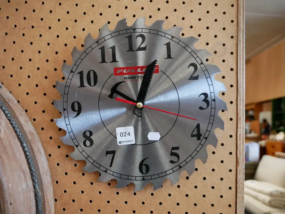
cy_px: 107
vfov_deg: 41.8
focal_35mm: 34
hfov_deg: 54.0
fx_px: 280
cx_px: 142
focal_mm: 17
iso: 1250
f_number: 4
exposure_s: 1/60
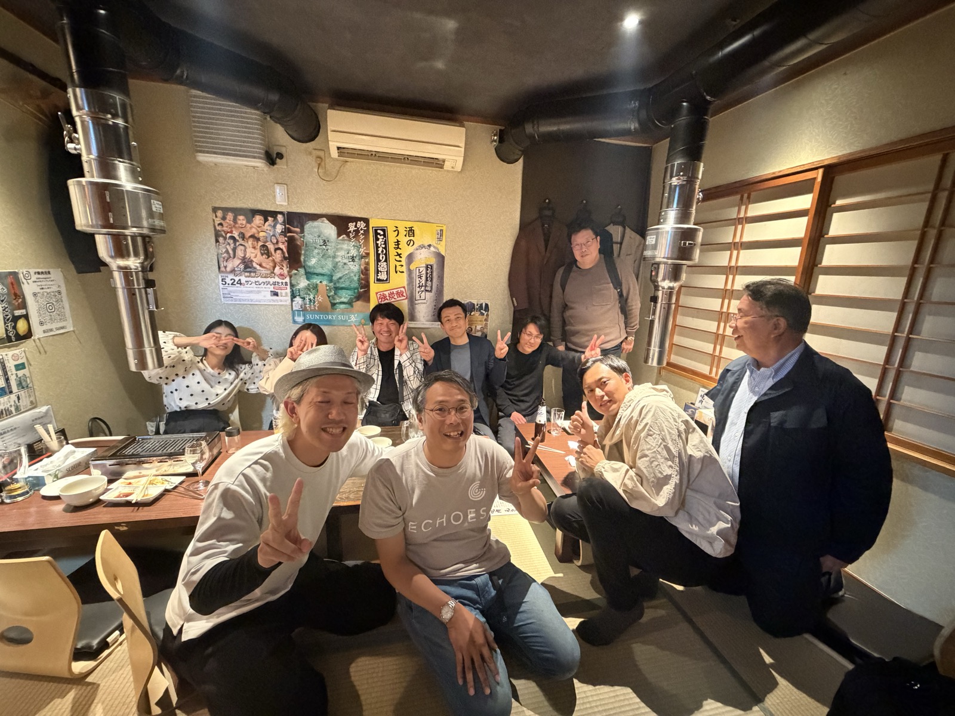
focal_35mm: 14
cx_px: 478
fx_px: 386
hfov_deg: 102.1
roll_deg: -3.3
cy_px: 358
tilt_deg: -13.3
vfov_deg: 85.7
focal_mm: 2.22
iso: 1250
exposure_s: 1/44
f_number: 2.2
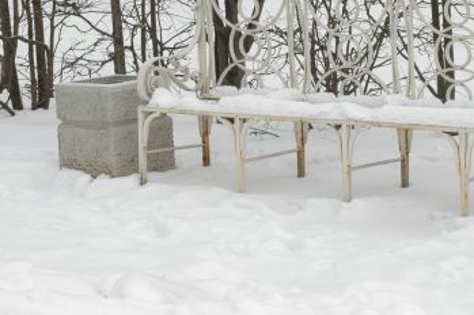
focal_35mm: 124
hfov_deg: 16.4
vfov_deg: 11.0
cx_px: 392
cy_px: 39
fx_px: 1631
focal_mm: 40
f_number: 9
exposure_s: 1/125
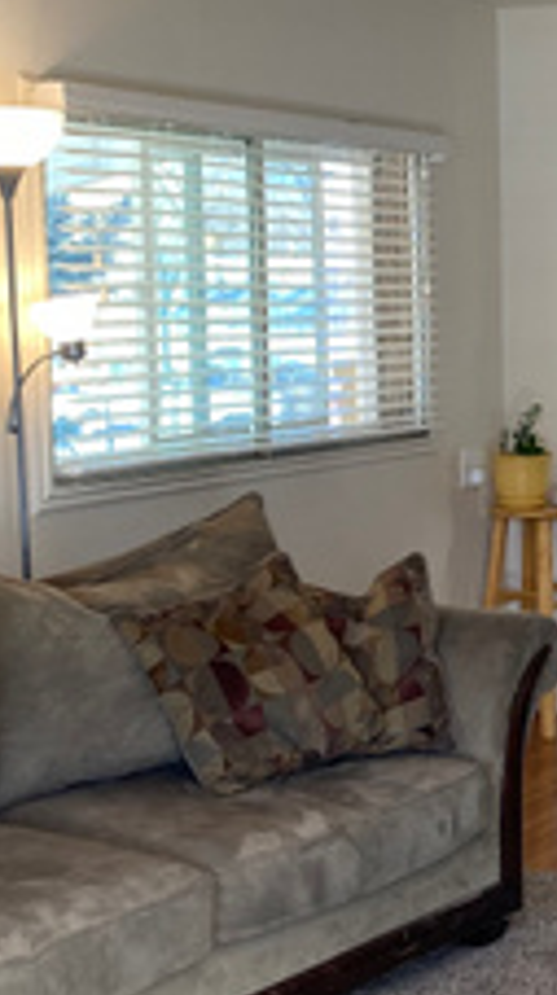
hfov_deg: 14.5
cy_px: 478
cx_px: 684
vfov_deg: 26.6
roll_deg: -0.4
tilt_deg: -5.0
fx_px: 2109
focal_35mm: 80
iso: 80
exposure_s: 1/120
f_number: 1.8
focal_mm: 4.25
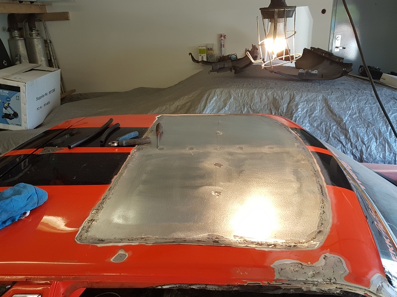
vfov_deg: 51.3
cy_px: 144
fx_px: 310
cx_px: 203
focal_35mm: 27
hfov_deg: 65.3
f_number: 1.7
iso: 100
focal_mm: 4.2
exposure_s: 1/100
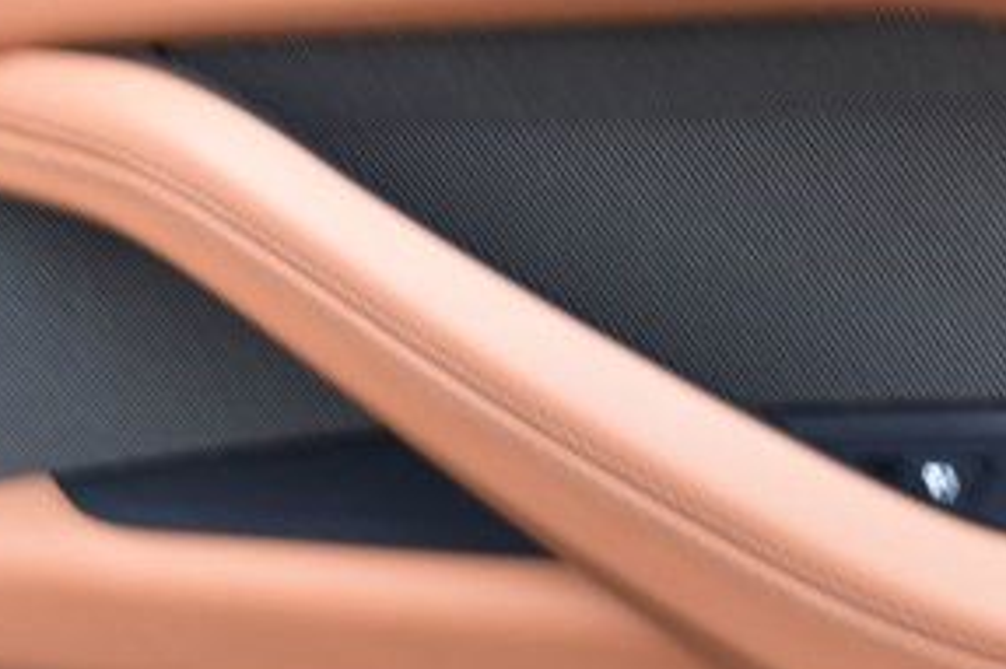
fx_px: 3882
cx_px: 1069
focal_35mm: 139
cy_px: 557
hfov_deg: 14.5
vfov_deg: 9.8
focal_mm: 26
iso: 400
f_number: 7.1
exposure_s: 1/30
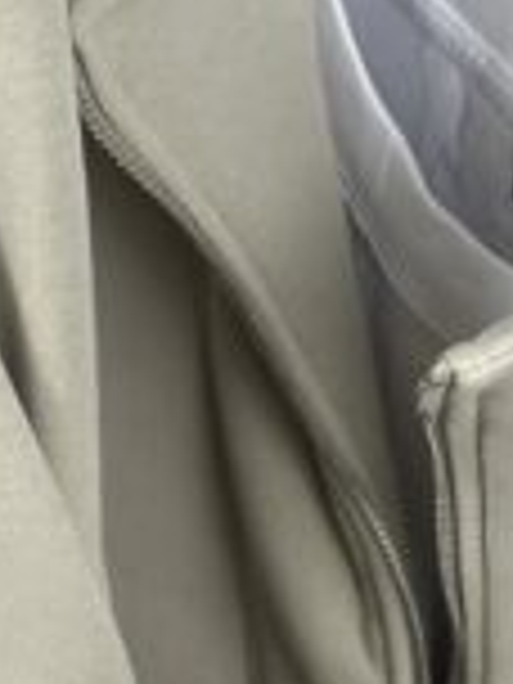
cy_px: 999
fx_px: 4979
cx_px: 32
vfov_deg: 7.7
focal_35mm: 252
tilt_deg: -36.3
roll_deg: -4.2
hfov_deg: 5.9
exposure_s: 1/390
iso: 80
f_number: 1.78
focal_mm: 6.86
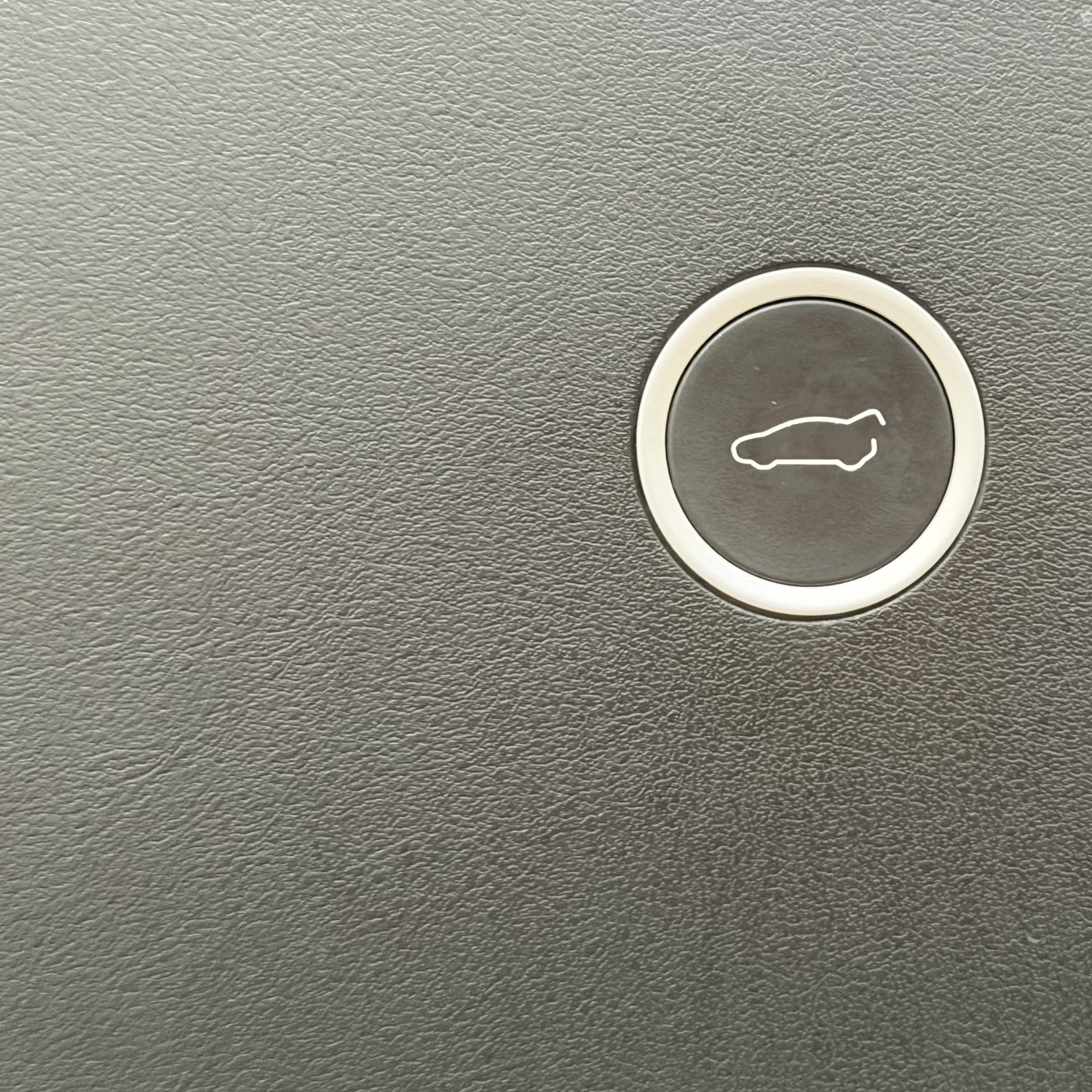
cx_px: 800
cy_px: 467
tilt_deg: +32.0
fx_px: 2570
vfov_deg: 24.0
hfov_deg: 23.8
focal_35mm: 72
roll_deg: +2.1
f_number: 1.78
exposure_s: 1/25
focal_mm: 6.76
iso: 500
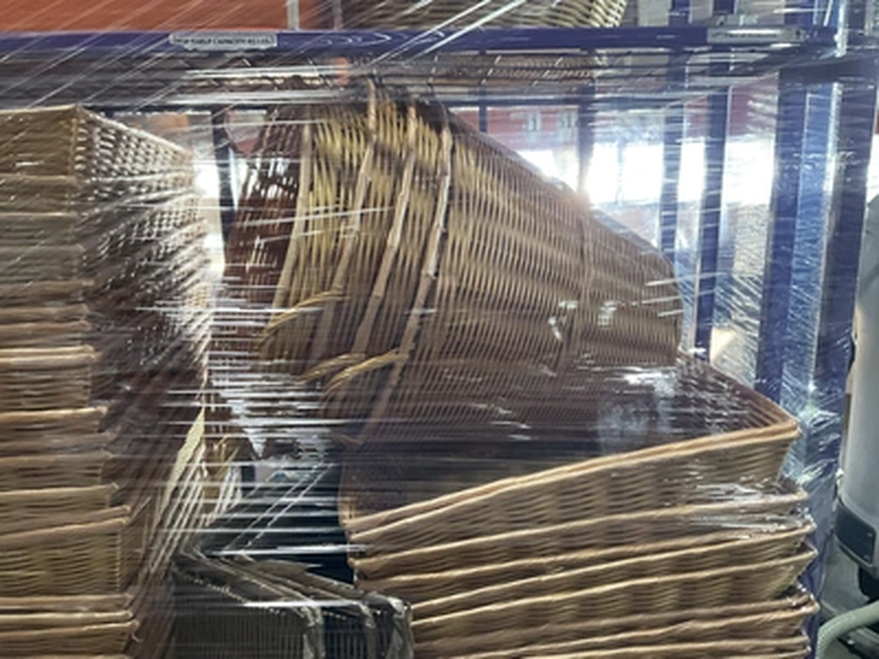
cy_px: 330
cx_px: 440
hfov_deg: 61.7
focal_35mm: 29
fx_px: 736
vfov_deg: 48.2
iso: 200
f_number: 1.8
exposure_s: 1/40
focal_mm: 3
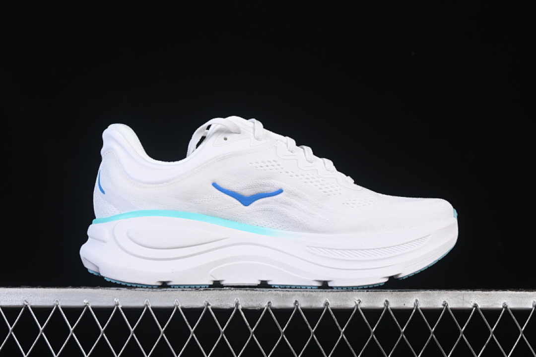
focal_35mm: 75
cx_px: 268
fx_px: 1117
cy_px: 178
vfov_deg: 18.2
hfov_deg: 27.0
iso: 160
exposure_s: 1/100
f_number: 8
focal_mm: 50
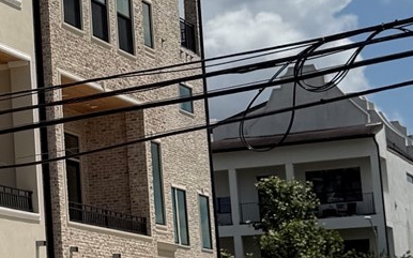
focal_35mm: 135
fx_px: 1519
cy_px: 117
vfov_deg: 9.7
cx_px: -209
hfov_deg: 14.4
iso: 80
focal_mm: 6.76
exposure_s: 1/11905
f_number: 1.78
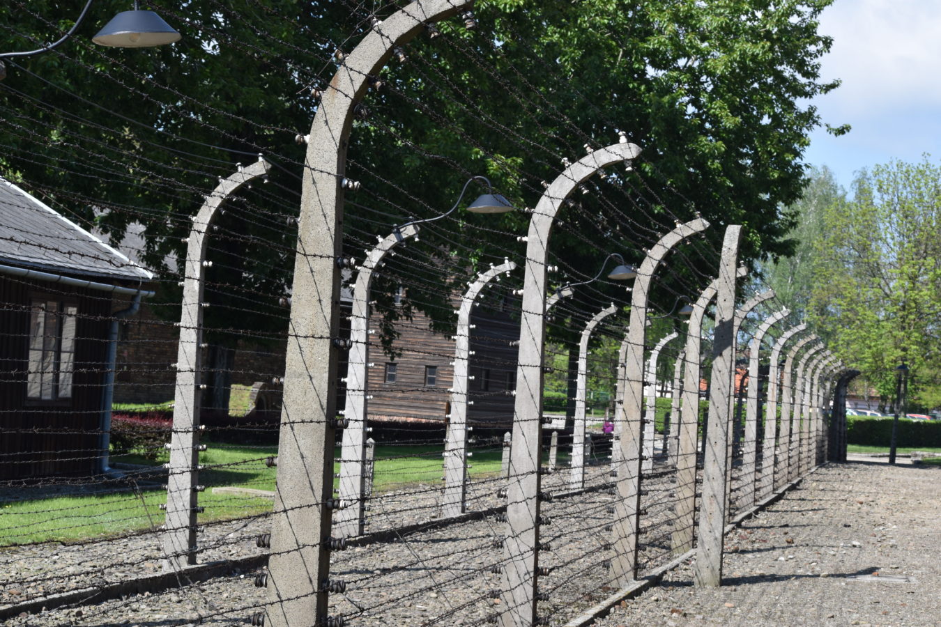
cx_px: 470
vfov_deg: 16.6
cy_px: 314
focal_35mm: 82
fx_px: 2156
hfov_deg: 24.6
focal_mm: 55
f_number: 8
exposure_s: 1/250
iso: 220
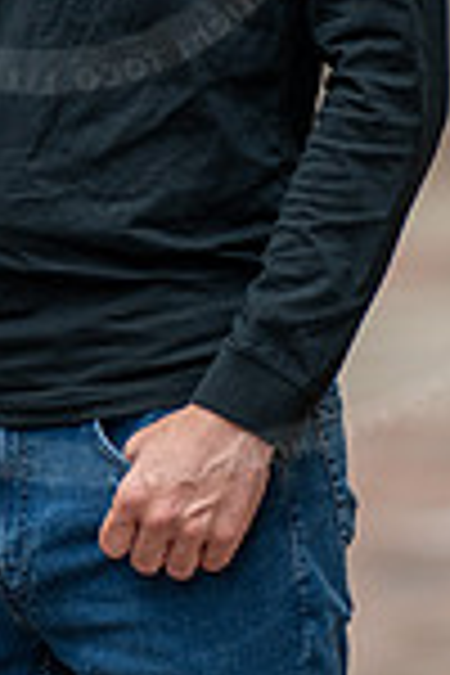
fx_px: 7162
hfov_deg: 3.6
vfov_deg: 5.4
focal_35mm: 382
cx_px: 54
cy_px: -99
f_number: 1.2
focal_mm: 85
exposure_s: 1/400
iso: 250
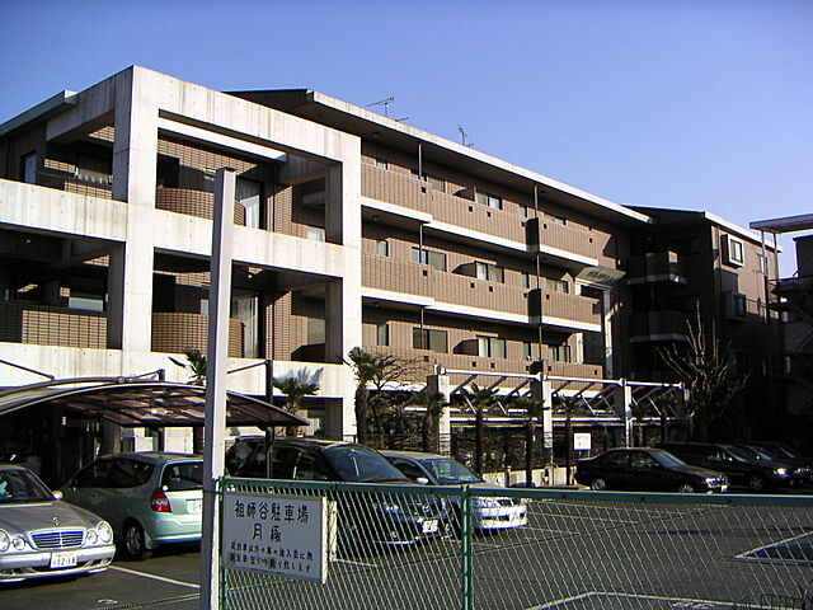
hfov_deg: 50.1
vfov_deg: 38.7
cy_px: 305
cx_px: 406
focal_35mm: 37
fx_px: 869
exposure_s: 1/180
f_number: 6.7
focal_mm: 4.8
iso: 64
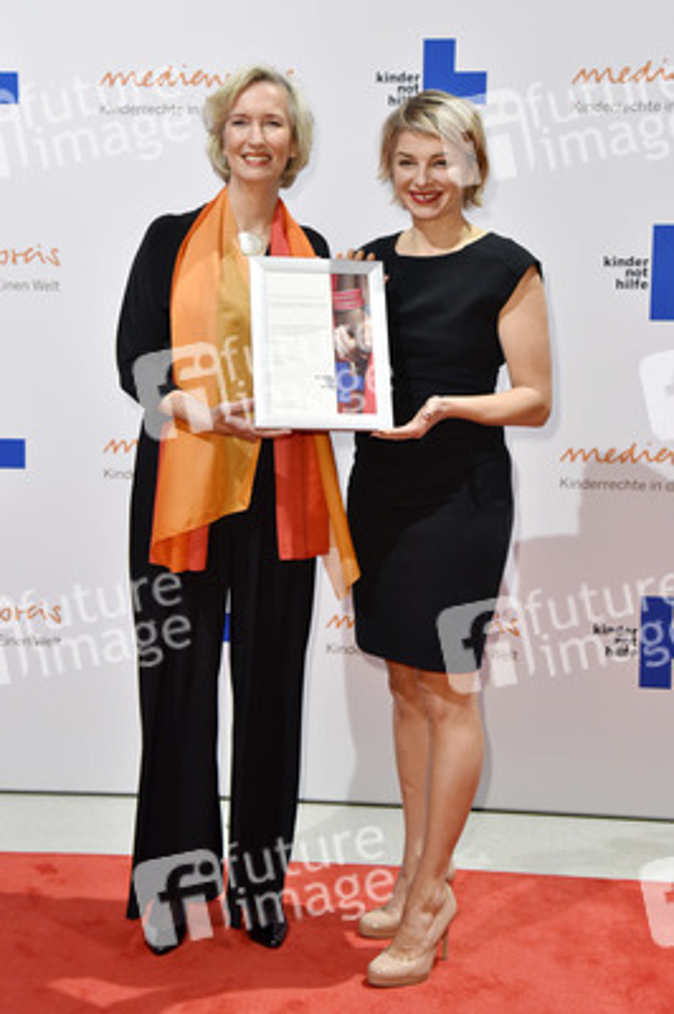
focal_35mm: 48
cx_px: 337
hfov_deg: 28.0
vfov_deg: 41.1
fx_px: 1350
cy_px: 507
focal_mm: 48
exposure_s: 1/160
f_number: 5.6
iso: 2500
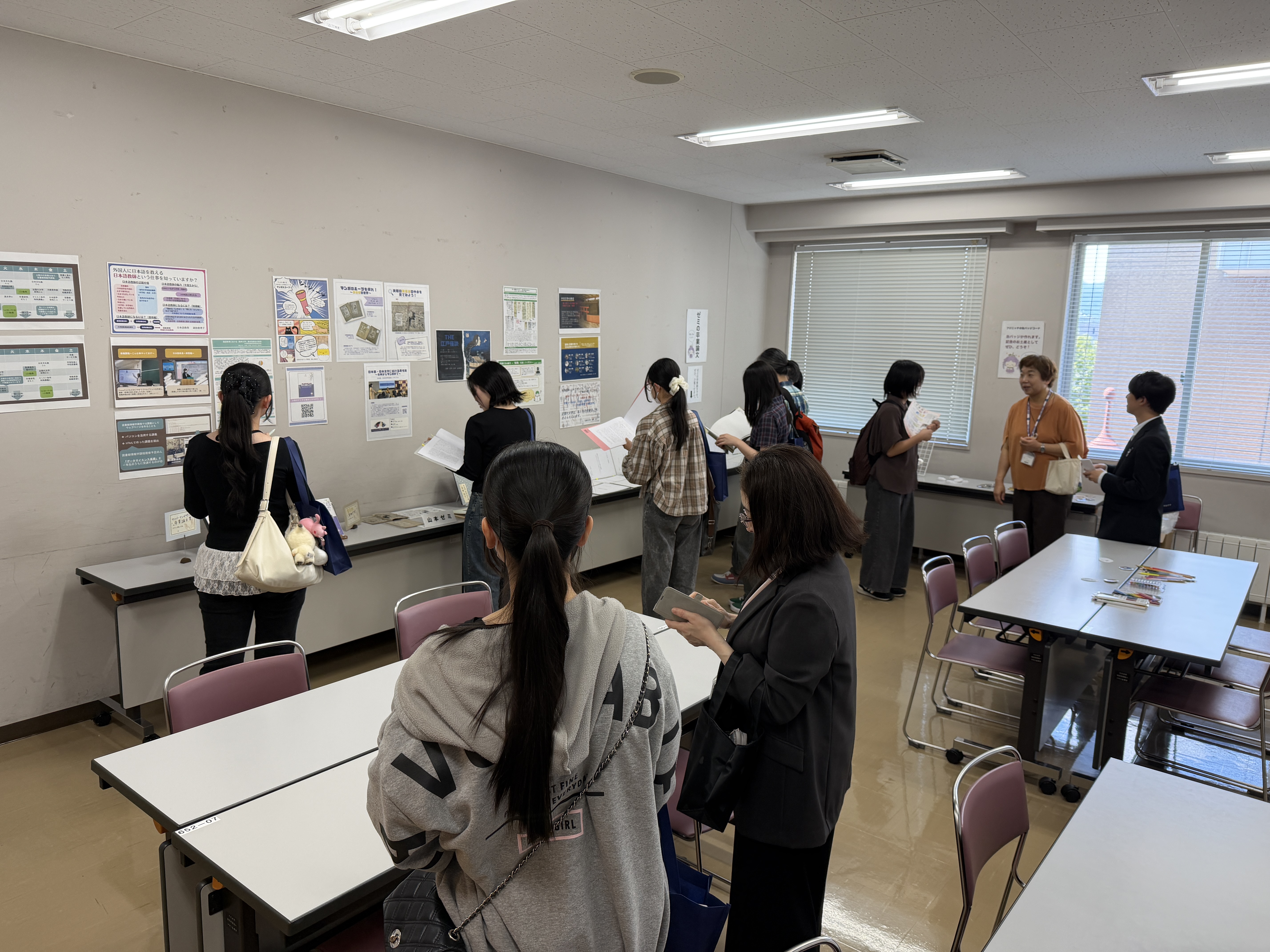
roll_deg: -2.2
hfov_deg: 71.6
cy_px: 476
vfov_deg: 56.8
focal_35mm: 24
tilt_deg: -10.0
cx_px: 635
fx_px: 881
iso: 100
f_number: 1.78
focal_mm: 6.76
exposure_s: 1/100
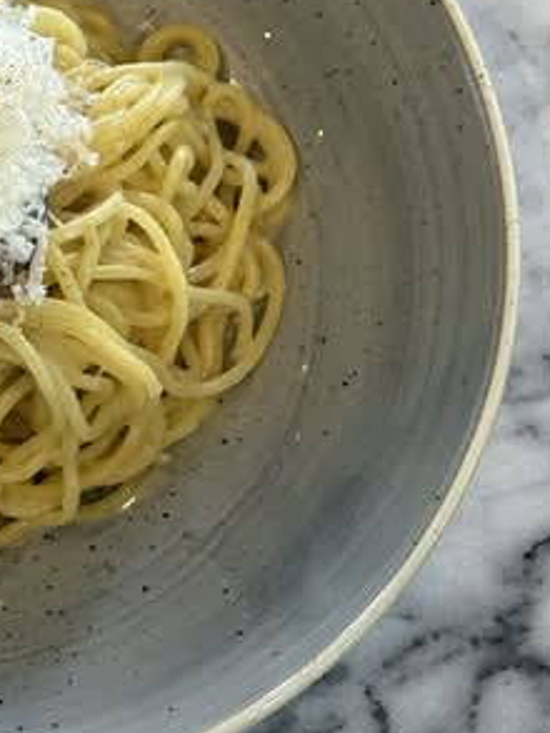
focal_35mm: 120
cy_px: 201
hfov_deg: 12.1
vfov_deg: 16.3
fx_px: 2540
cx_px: -70
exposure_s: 1/60
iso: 100
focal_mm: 6.76
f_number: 1.78
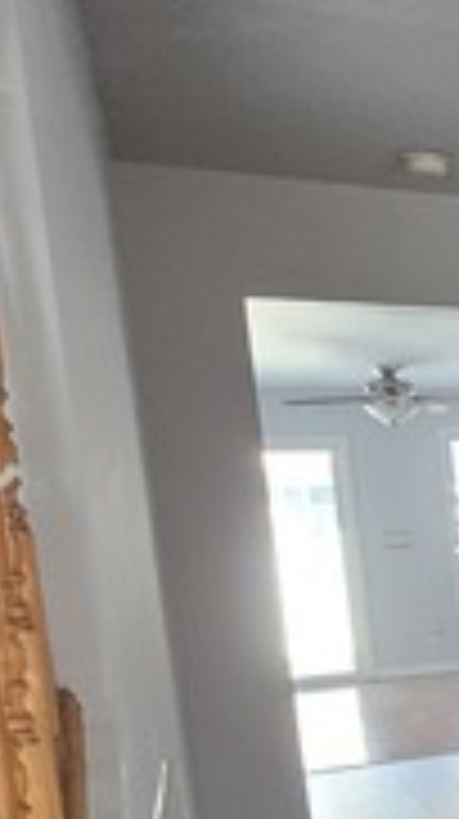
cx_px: 1076
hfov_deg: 15.0
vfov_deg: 38.5
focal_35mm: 52
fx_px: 1128
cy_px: 646
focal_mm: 1.7
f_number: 2.2
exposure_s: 1/60
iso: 200
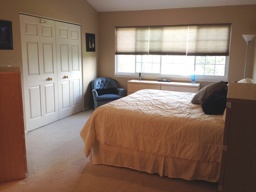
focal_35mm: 35
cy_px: 96
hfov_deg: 52.6
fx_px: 259
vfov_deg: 40.7
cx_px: 128
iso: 50
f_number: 2.4
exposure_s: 1/30
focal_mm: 4.28
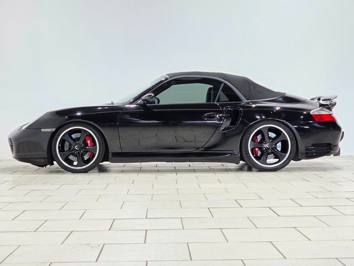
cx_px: 177
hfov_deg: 28.2
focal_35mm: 69
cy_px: 133
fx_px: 706
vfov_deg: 21.3
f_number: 2.4
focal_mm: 7.9
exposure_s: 1/120
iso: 320
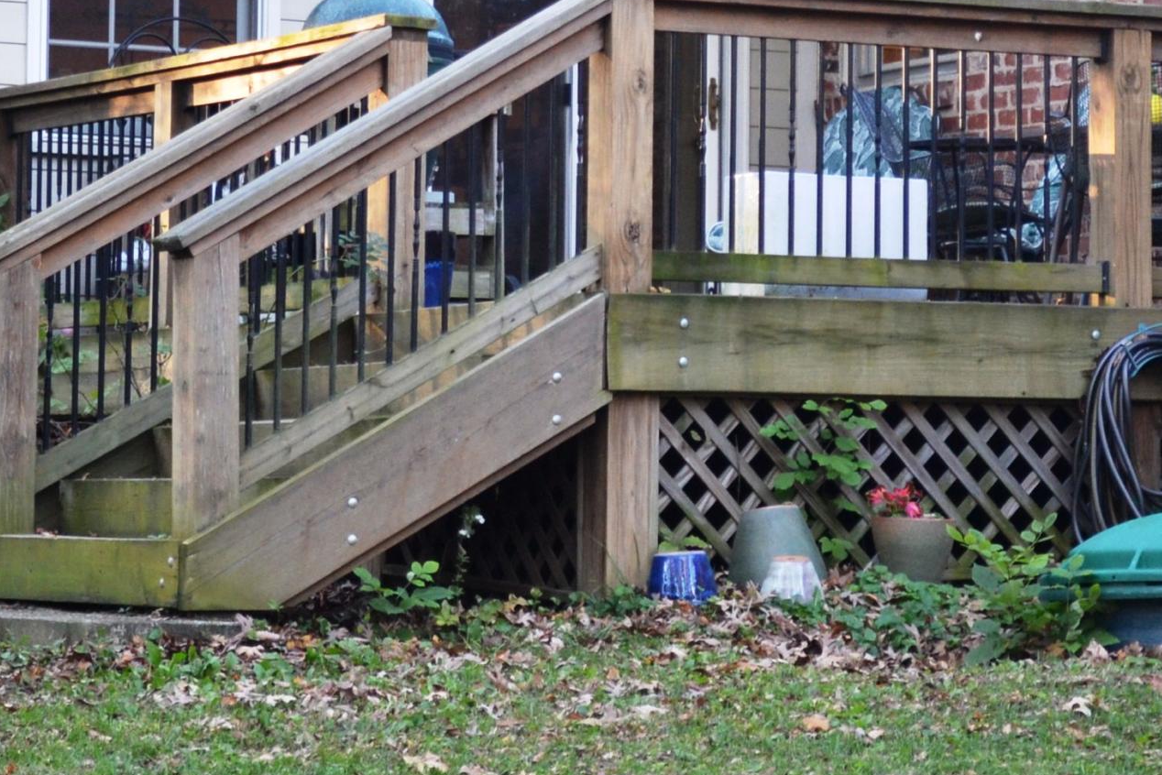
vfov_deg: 9.2
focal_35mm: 149
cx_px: 550
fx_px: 4810
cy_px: 158
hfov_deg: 13.8
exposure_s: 1/60
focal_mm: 42
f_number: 5.3
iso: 640
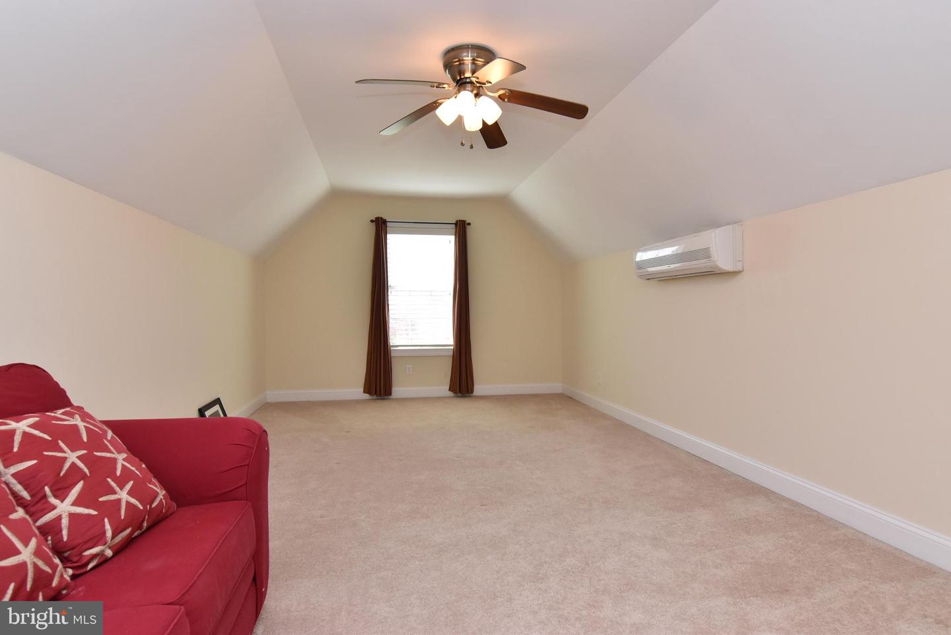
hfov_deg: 90.0
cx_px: 476
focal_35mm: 18
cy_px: 318
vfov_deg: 67.5
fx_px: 476
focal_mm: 12
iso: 800
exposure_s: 1/80
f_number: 9
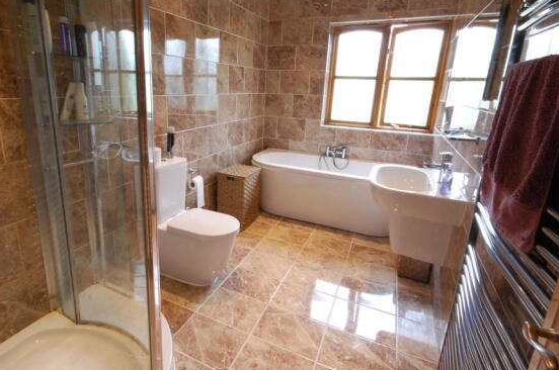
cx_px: 236
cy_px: 166
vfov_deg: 62.6
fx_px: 304
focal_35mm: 20
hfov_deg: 84.6
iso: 1600
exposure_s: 1/4
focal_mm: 11
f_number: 22
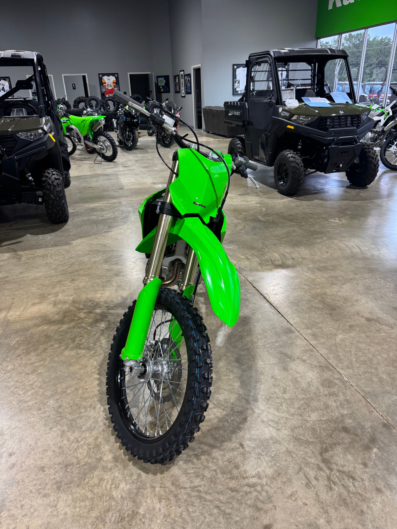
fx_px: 367
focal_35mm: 24
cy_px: 264
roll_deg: +2.8
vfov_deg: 71.6
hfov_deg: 56.8
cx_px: 198
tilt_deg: -22.6
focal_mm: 6.76
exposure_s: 1/72
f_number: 1.78
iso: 200
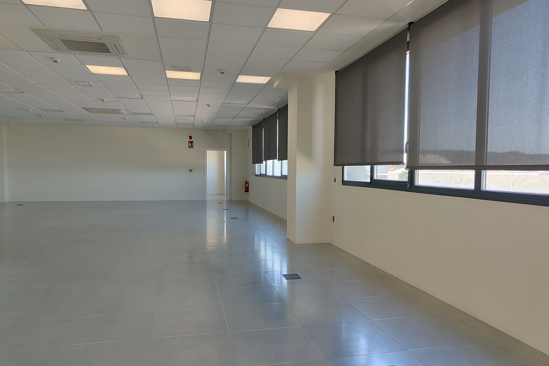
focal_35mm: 27
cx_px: 284
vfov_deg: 47.9
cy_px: 194
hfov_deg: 67.4
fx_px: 412
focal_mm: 5.95
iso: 94
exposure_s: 1/100
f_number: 1.89
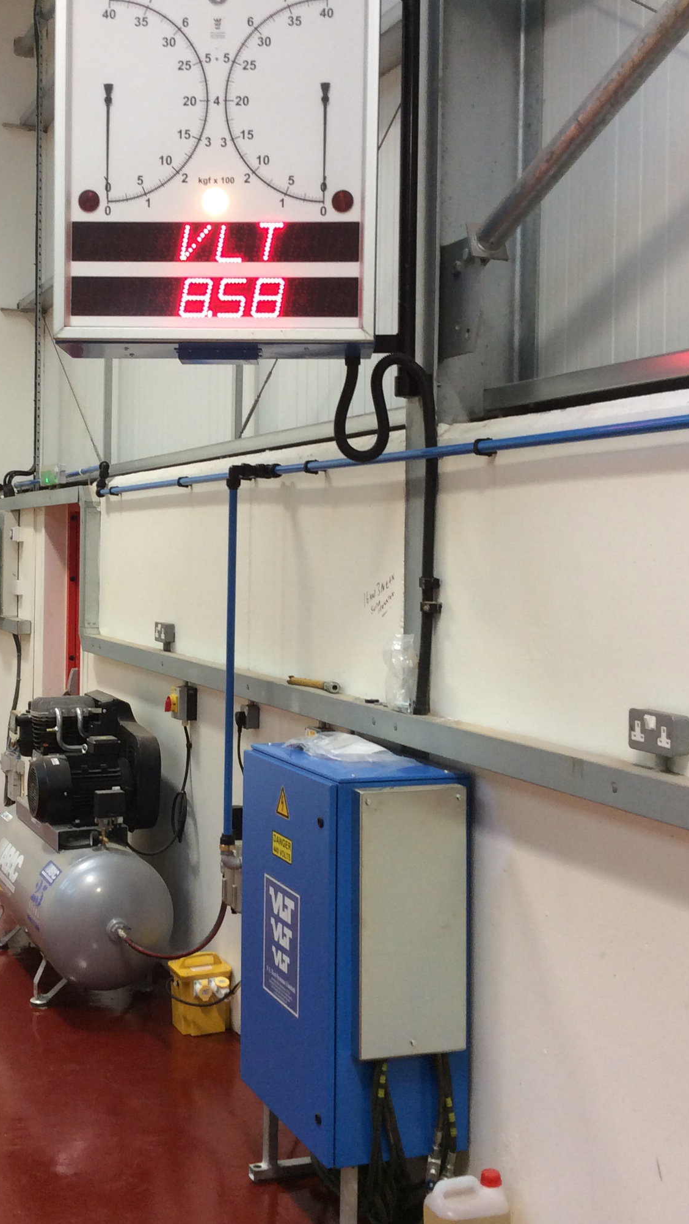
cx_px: 222
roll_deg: -1.1
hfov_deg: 26.4
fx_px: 1461
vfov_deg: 45.4
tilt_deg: +0.2
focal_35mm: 45
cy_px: 551
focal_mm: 3.3
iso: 50
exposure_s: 1/25
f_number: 2.4
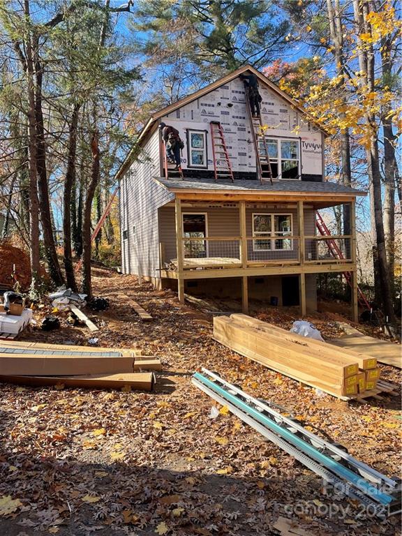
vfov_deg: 67.3
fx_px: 403
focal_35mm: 26
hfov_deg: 53.1
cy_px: 268
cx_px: 201
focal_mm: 4.2
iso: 32
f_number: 1.6
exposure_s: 1/769
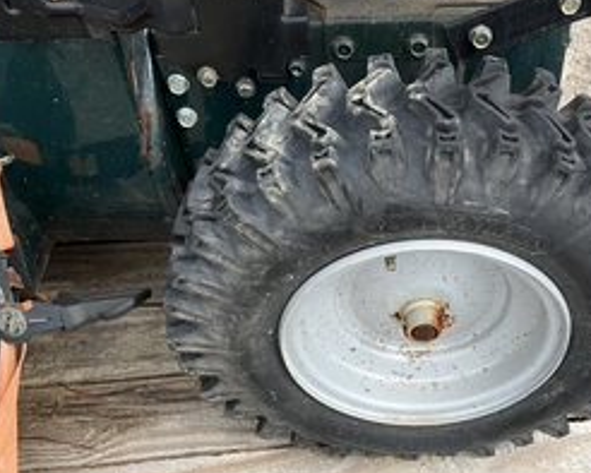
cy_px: 327
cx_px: 416
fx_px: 805
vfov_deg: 32.4
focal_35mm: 46
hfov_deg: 39.6
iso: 25
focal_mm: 3
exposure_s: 1/635
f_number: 1.8
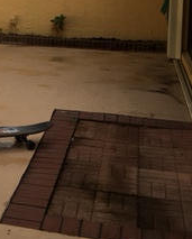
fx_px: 602
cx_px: -77
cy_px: 21
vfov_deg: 21.9
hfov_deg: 16.8
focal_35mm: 85
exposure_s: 1/705
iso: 25
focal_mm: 4.15
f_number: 2.2
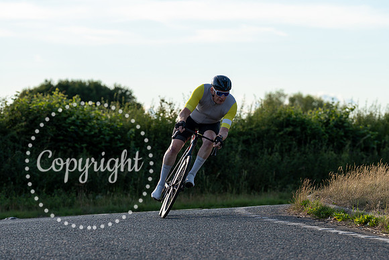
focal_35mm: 154
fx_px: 1665
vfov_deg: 8.9
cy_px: 154
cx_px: 231
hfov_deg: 13.3
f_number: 4
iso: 160
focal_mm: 130
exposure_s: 1/1000
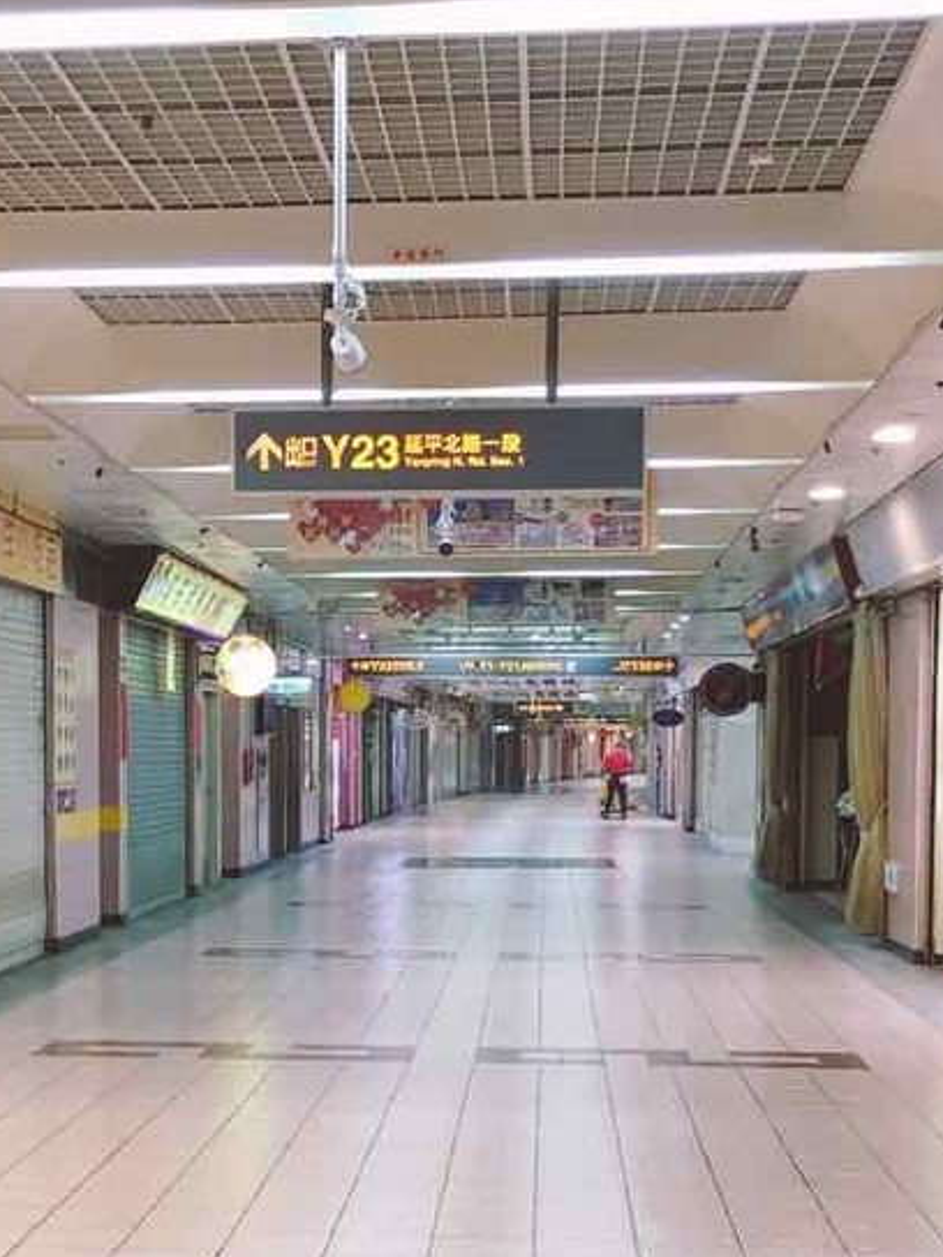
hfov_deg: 22.8
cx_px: 287
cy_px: 901
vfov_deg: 29.9
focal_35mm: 64
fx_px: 2325
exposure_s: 1/30
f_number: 2.2
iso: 64
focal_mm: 4.15
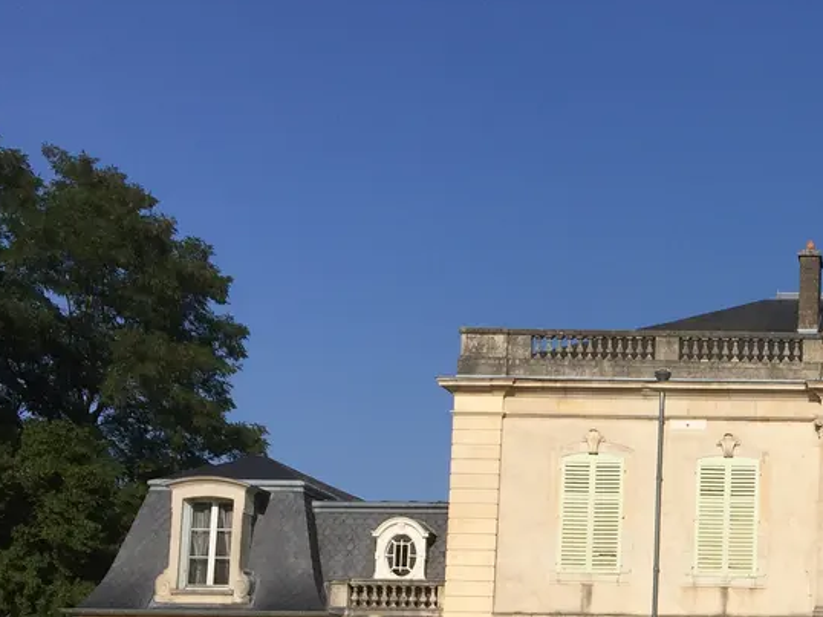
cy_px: 593
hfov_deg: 25.8
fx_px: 1640
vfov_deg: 20.7
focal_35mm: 69
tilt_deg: +5.1
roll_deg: -2.2
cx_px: 935
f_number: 2.2
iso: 32
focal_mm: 4.15
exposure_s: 1/4950
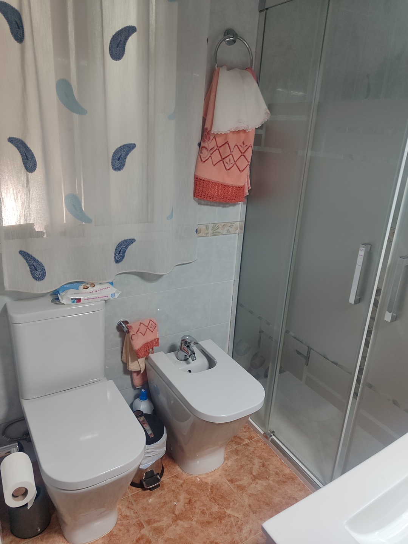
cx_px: 204
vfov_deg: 69.4
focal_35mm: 25
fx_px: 393
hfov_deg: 54.9
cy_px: 272
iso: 351
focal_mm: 5.95
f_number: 1.89
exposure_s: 1/50
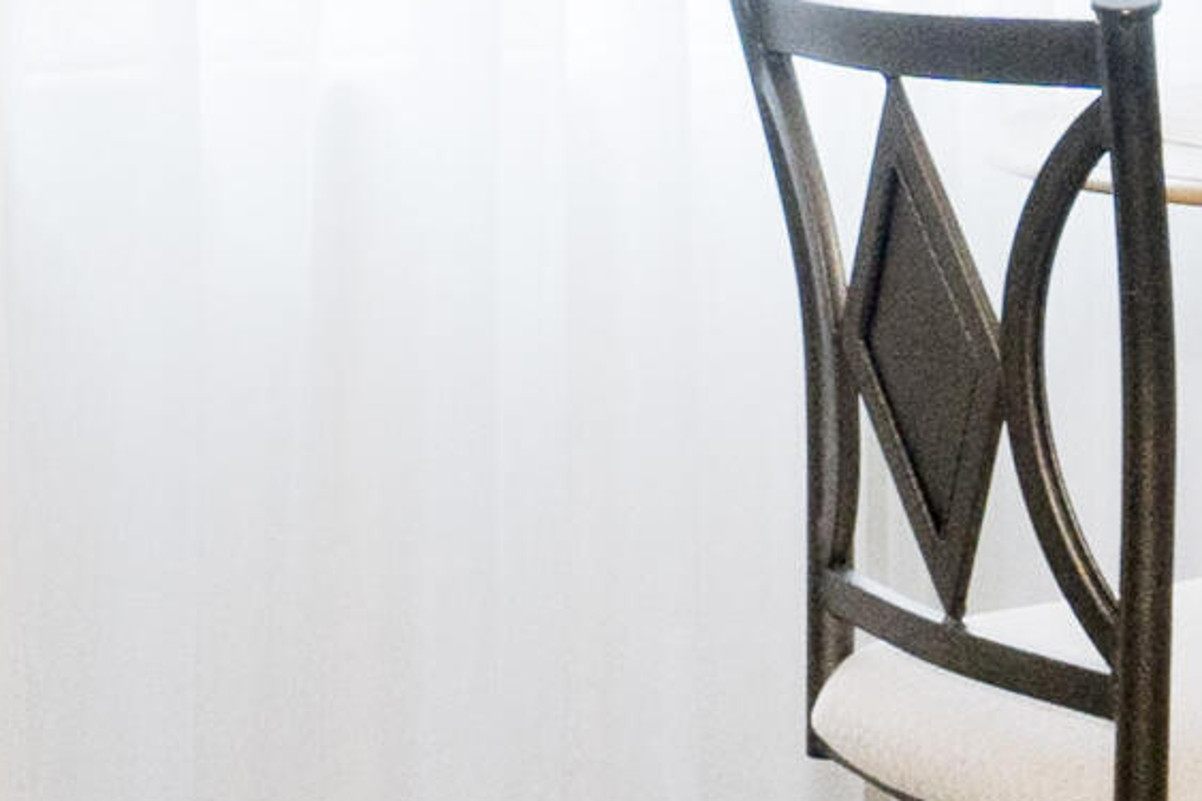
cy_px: 370
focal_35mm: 80
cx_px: 1281
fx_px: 2670
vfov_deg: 17.1
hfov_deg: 23.9
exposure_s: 1/10
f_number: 6.3
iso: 800
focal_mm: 10
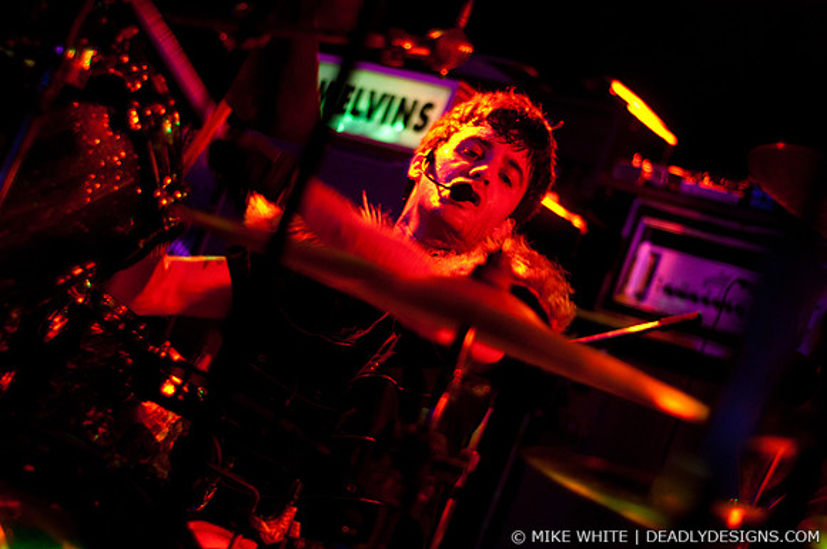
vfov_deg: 18.1
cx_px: 414
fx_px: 1721
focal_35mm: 75
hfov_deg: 27.0
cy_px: 274
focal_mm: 50
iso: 1250
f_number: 1.8
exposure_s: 1/80
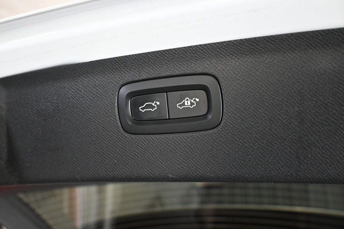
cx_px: 172
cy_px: 114
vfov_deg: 38.3
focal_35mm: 34
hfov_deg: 55.1
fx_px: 330
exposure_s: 1/125
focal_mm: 23
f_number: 4.2
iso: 3200
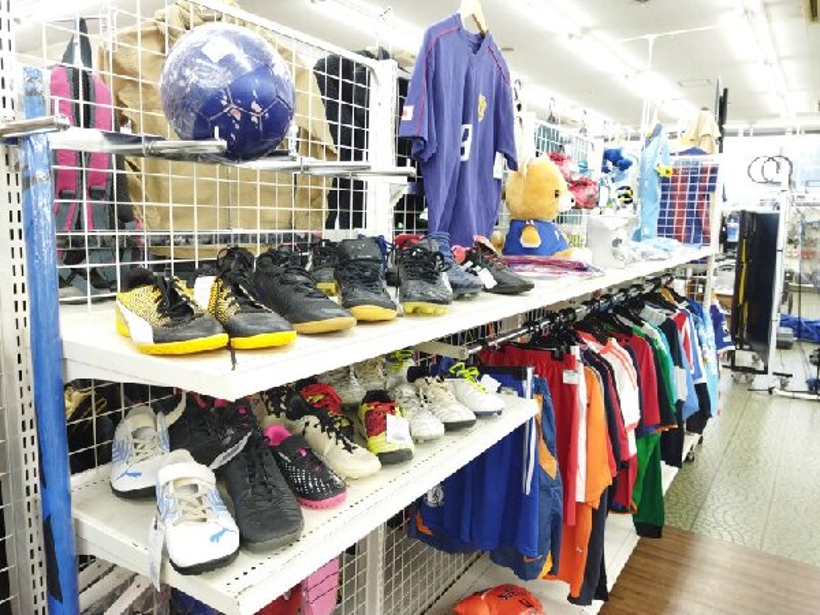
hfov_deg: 65.3
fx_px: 640
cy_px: 308
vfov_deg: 51.4
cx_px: 410
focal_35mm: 27
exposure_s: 1/50
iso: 175
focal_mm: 4.71
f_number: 1.79
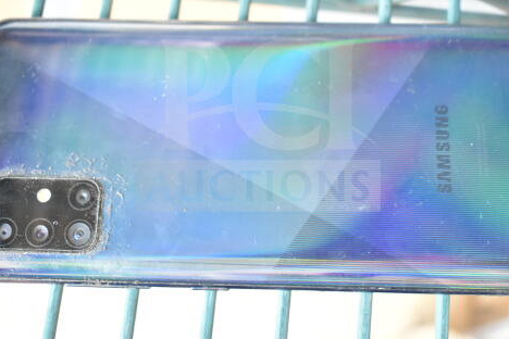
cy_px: 125
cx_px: 258
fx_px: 857
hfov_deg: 33.1
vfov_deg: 22.3
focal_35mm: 61
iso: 2500
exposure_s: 1/50
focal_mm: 31
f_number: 4.2
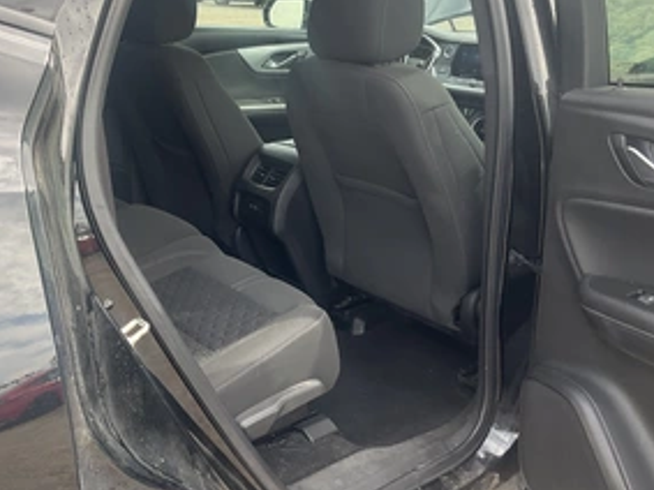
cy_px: 196
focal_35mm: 41
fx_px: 774
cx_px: 293
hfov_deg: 45.7
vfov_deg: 35.0
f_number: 1.8
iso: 25
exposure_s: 1/172
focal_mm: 3
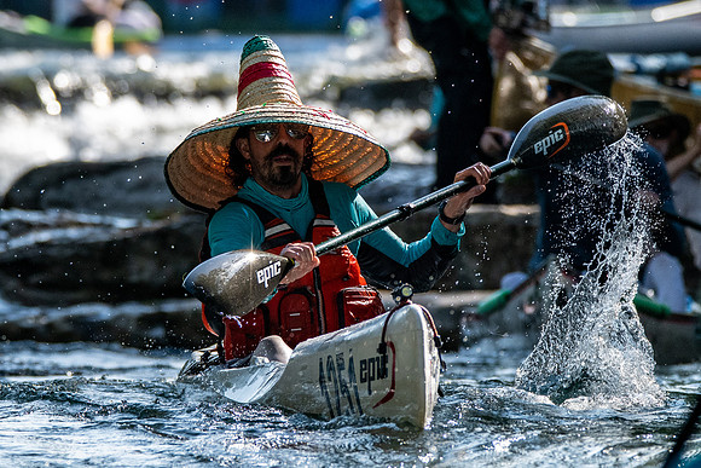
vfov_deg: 1.7
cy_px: 200
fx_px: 15724
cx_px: 274
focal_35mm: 807
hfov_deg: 2.6
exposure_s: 1/2500
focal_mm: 360
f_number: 6.3
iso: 720
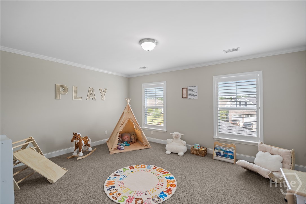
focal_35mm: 16
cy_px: 102
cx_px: 153
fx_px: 136
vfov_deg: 73.7
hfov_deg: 96.7
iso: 1600
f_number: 8
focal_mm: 16
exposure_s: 1/30
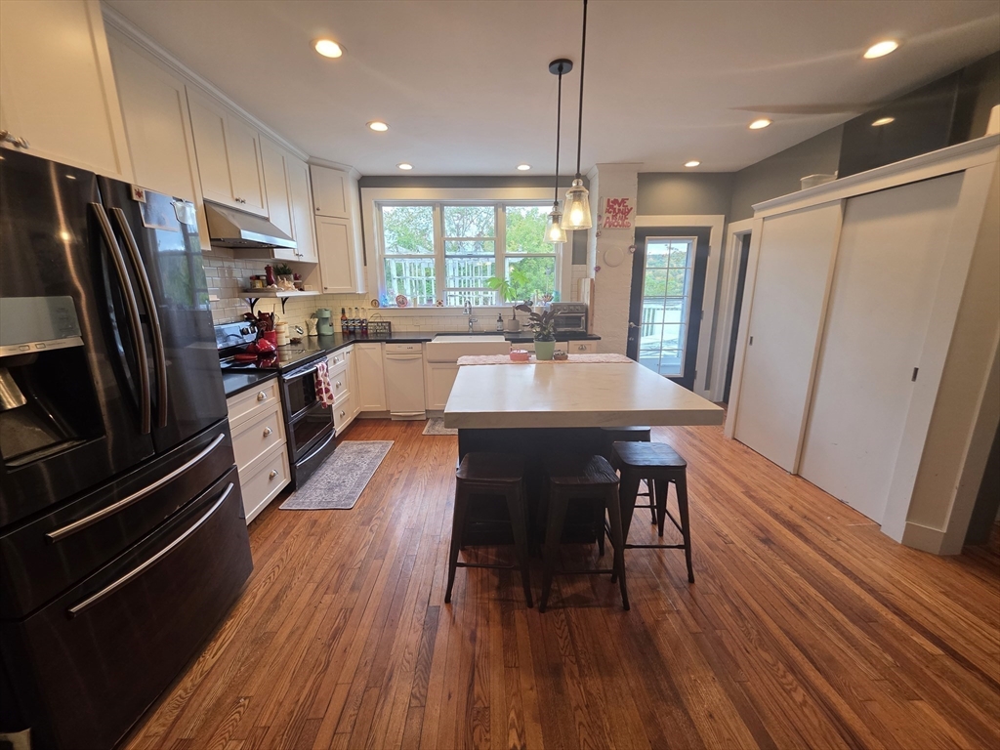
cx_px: 500
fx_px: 376
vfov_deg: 89.9
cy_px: 375
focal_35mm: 13
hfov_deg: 106.2
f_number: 1.9
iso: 160
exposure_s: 1/120
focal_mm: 2.2
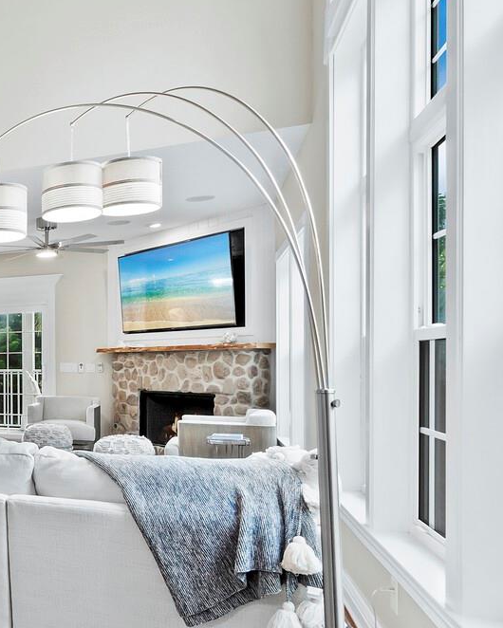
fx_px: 614
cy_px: 377
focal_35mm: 33
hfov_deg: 32.4
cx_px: -165
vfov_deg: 53.8
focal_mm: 7
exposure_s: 1/3
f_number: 10
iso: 400
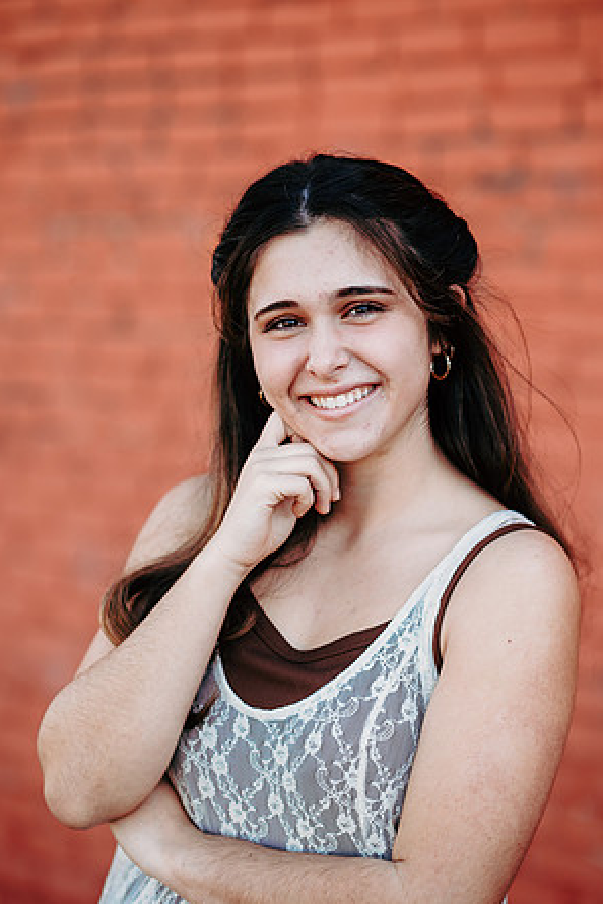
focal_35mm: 86
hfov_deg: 15.9
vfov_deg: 23.6
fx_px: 2159
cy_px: 455
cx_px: 300
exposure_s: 1/400
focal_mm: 85
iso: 100
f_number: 2.2
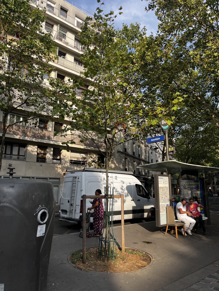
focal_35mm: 26
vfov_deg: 67.3
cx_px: 110
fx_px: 219
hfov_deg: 53.1
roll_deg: -0.8
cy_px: 146
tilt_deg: +8.8
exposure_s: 1/1066
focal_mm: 5.1
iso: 50
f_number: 1.6
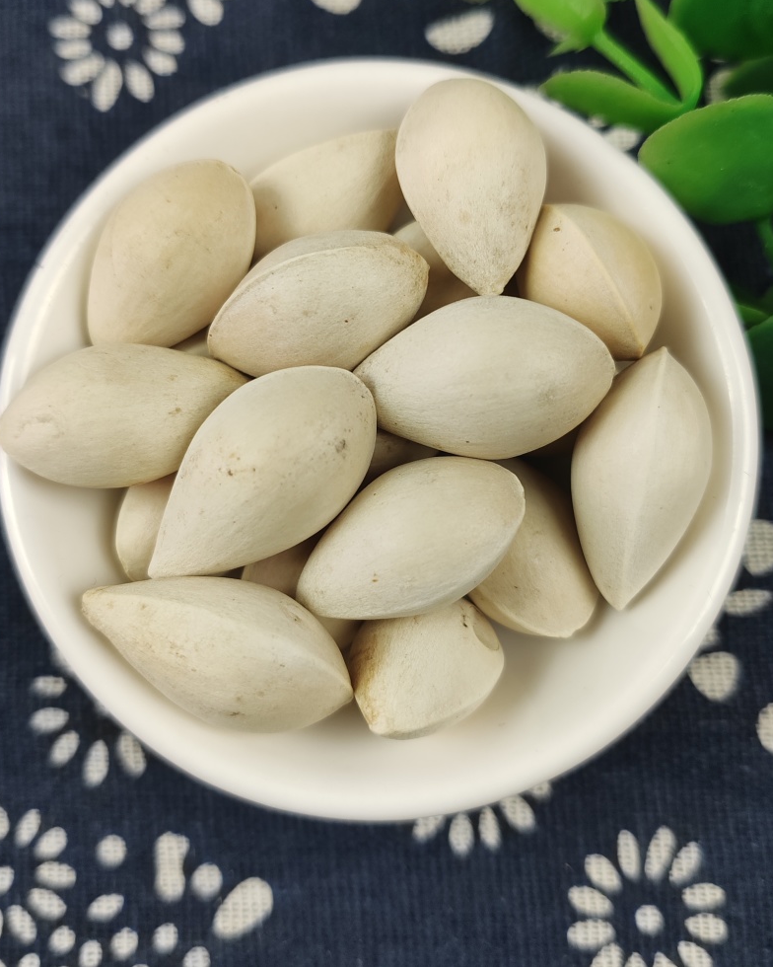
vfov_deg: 52.8
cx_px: 382
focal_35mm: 34
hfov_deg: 43.4
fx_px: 972
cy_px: 442
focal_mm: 6.14
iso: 400
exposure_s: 1/100
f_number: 1.8
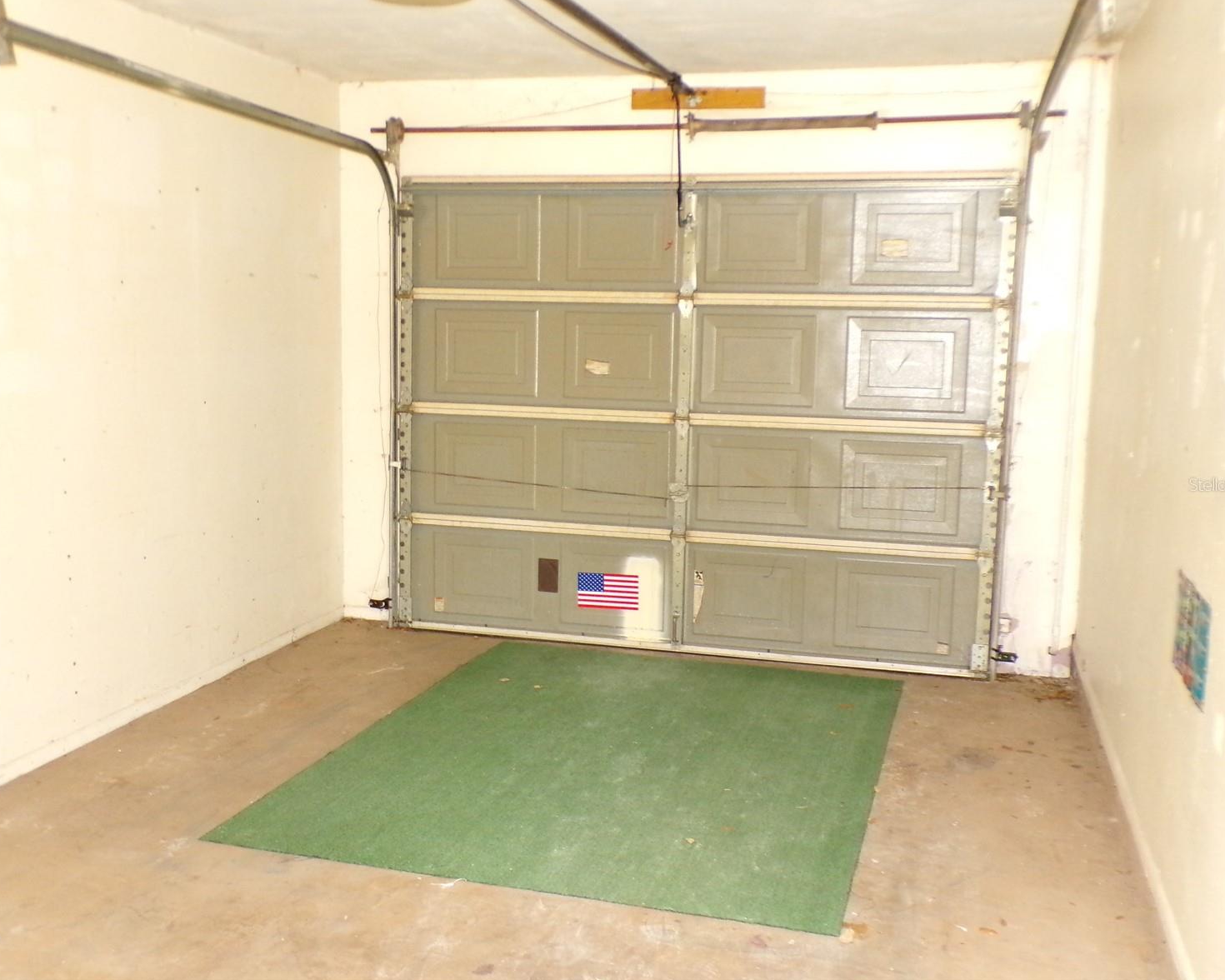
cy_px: 484
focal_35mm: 34
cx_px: 601
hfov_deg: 52.8
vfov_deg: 43.4
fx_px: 1233
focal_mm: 5.8
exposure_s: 1/34
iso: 800
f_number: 3.2
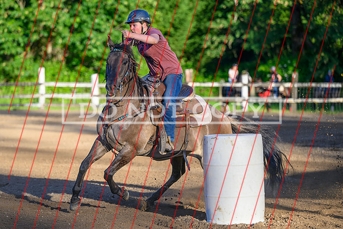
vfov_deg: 8.9
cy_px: 120
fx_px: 1475
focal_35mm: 155
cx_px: 139
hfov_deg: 13.3
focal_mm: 125
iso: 280
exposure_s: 1/2500
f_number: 2.8
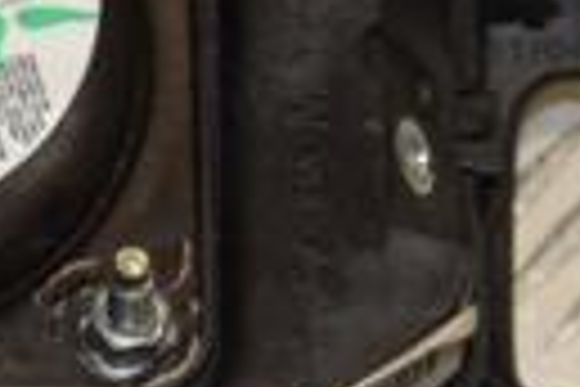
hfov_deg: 7.0
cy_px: 126
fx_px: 4704
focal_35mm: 292
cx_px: -265
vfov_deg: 4.7
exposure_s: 1/200
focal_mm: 42
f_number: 6.3
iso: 800
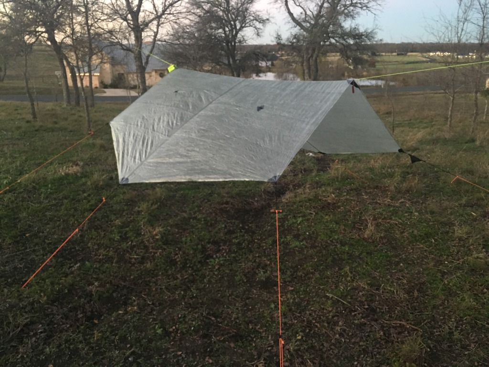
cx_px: 244
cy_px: 184
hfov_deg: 61.7
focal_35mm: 29
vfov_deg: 48.2
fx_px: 410
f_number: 2.2
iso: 200
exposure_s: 1/17
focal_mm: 4.15
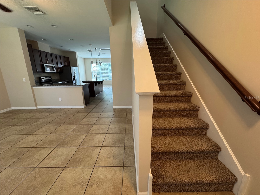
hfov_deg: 102.1
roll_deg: +1.3
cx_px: 130
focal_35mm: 14
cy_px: 98
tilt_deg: -13.4
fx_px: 105
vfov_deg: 85.7
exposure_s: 1/60
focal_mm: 2.22
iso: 250
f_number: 2.2
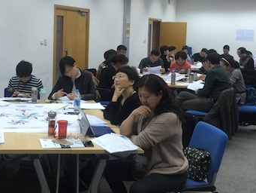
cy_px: 61
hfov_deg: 36.4
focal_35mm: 51
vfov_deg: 28.4
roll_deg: -1.5
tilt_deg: -3.9
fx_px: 377
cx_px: 58
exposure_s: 1/17
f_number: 2.2
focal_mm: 4.15
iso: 40
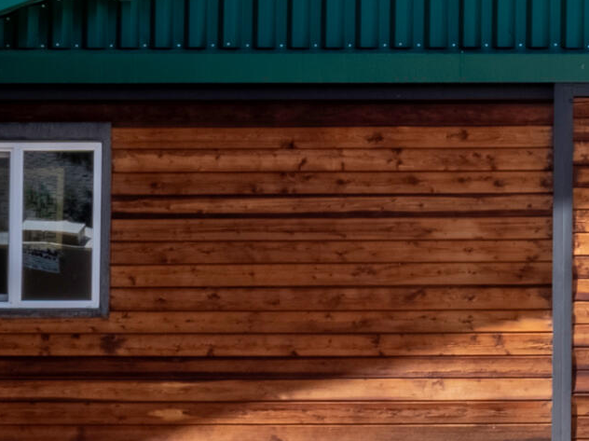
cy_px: -98
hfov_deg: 10.9
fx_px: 2907
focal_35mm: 171
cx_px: 1044
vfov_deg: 8.6
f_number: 16
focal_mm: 18
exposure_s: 1/400
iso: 200
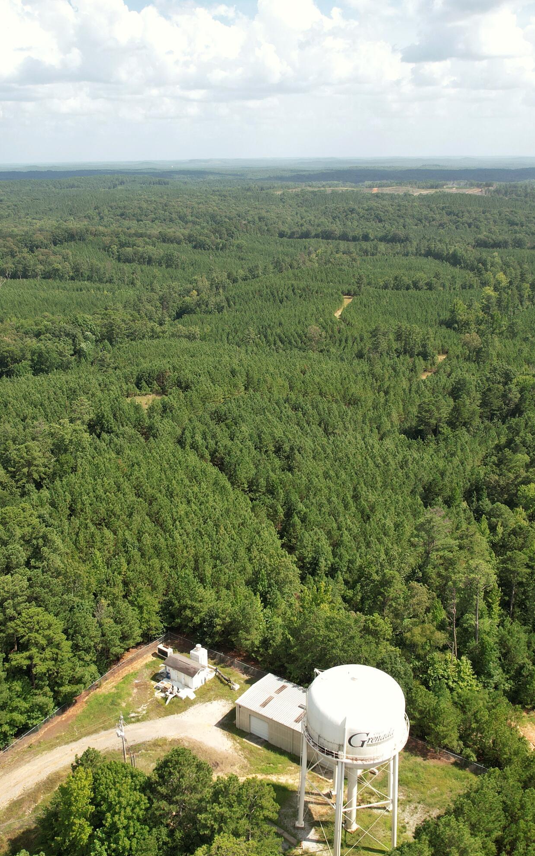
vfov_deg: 56.7
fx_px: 793
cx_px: 240
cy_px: 425
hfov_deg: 37.2
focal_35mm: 34
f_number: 2.8
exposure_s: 1/1000
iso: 100
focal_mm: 8.38
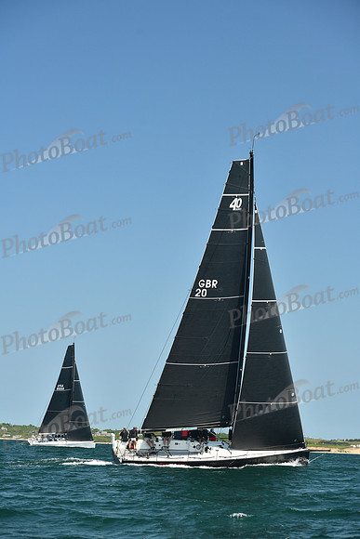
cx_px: 180
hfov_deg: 19.5
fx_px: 1049
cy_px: 270
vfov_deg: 28.8
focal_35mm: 70
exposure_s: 1/640
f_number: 5.6
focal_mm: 70
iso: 320
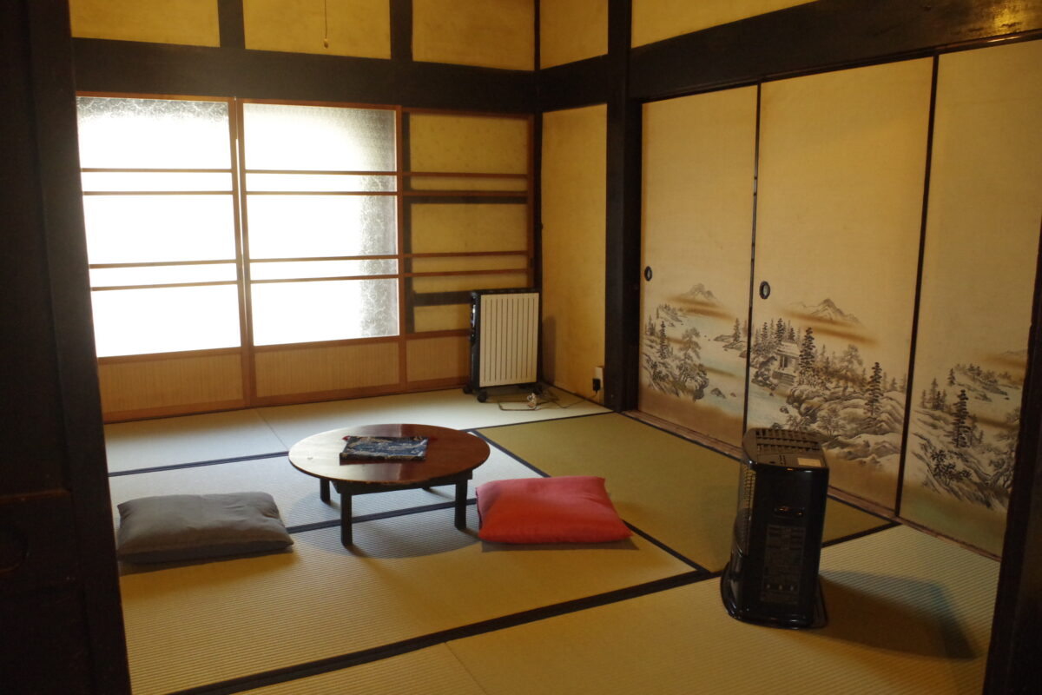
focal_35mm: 27
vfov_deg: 47.9
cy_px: 348
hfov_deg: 67.4
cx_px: 521
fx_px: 781
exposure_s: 1/25
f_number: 9
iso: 3200
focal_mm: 18
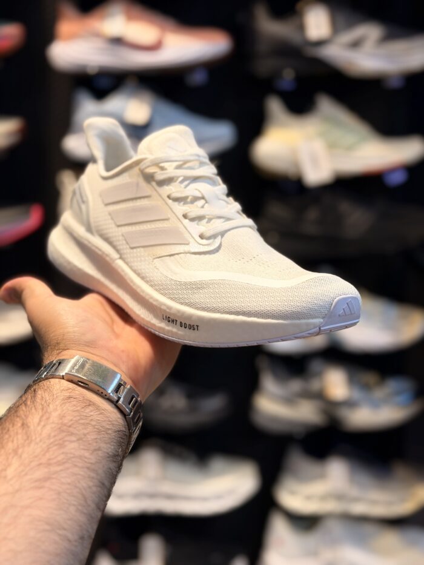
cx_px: 212
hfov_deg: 30.3
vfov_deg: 39.7
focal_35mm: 48
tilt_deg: -13.5
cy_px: 282
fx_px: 784
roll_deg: +2.2
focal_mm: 6.76
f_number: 1.78
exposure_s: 1/144
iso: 50
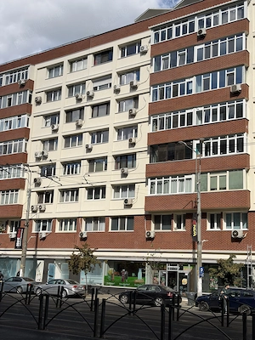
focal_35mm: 48
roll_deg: -2.5
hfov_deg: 30.3
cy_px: 170
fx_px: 471
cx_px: 128
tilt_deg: +12.0
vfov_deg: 39.7
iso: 64
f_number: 1.78
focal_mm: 6.76
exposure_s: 1/7143
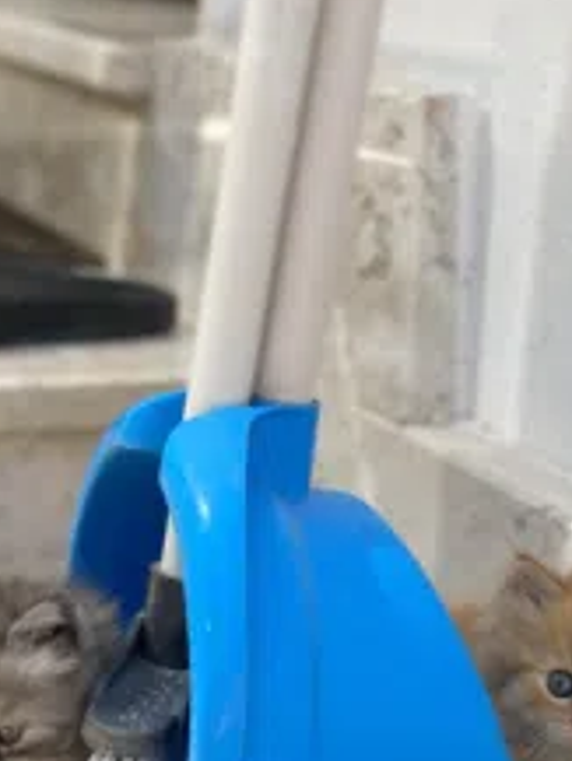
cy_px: 617
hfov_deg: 15.4
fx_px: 2113
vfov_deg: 20.2
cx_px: 302
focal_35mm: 96
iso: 20
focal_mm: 6
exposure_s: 1/265
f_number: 2
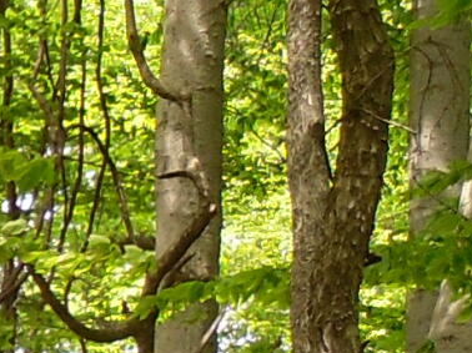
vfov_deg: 5.3
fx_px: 3679
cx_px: -1294
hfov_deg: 6.3
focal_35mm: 270
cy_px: 815
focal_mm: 6
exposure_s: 1/139
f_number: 2.8
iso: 80
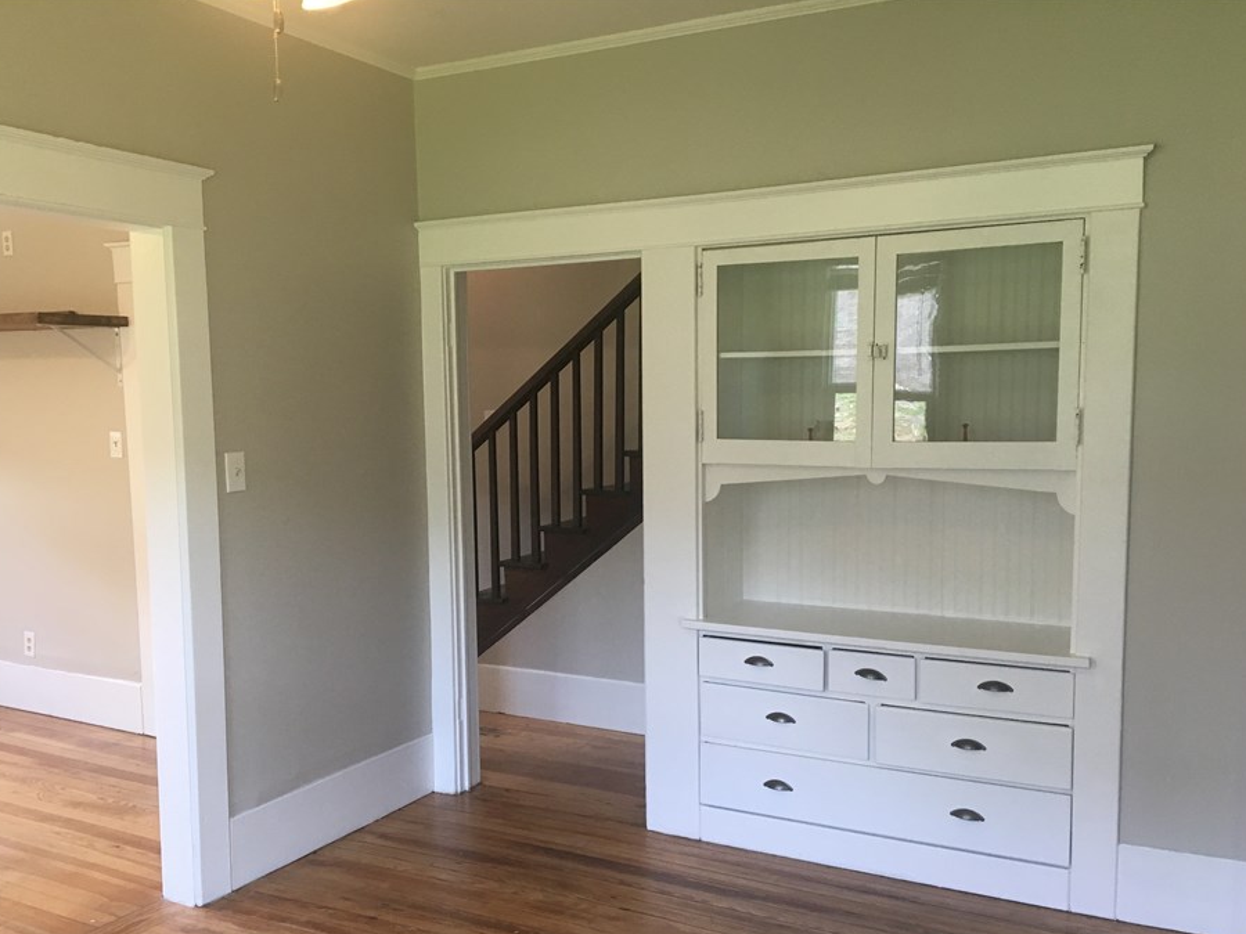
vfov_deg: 42.9
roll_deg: +1.0
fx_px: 1188
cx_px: 577
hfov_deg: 55.3
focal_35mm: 33
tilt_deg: -7.1
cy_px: 526
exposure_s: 1/30
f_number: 2.2
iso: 40
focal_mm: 4.15
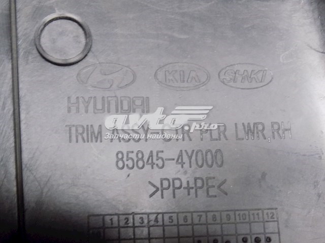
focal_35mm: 65
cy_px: 122
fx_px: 610
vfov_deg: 22.6
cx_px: 162
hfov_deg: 29.8
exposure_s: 1/10
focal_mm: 11.5
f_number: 4.1
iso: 400
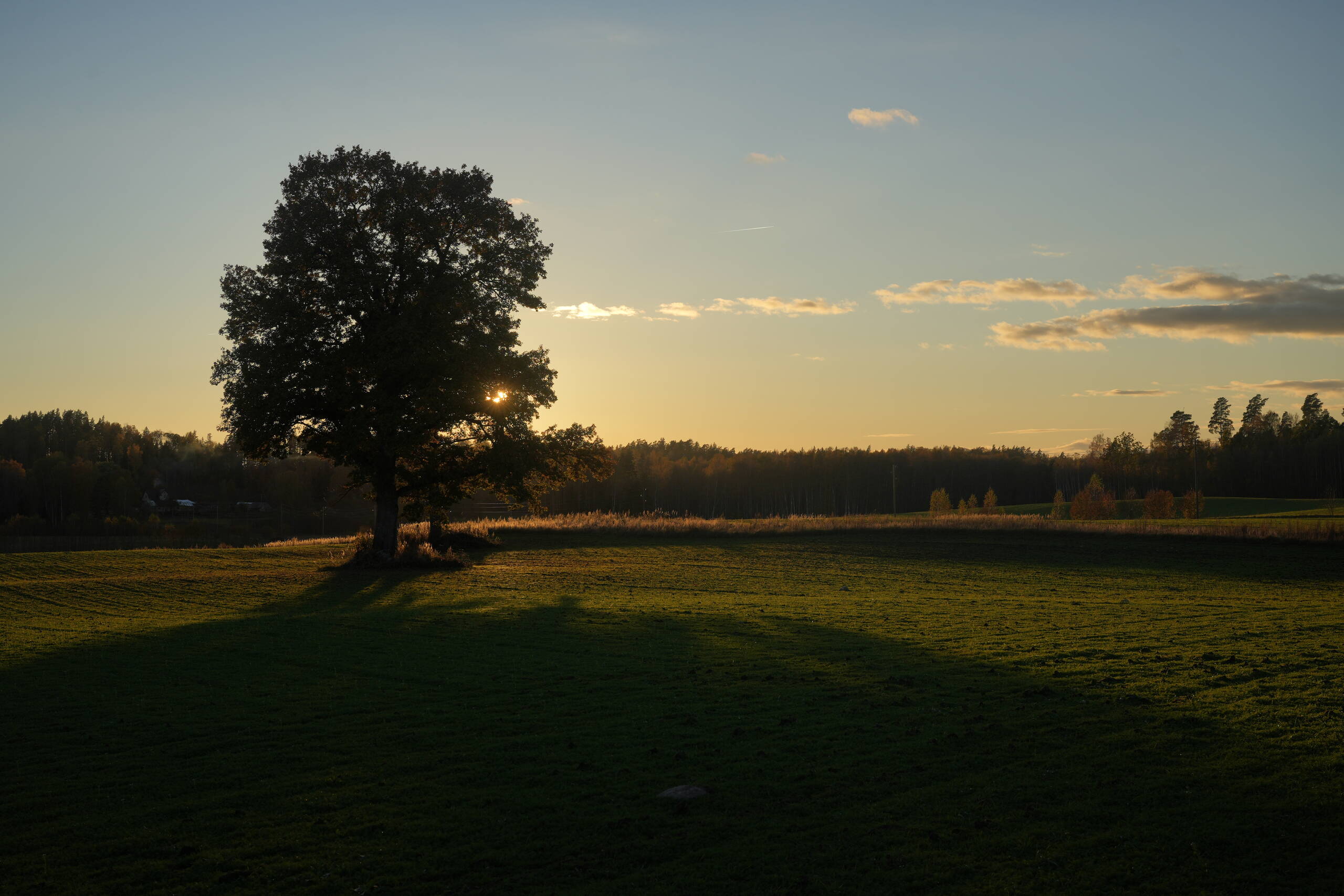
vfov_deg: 28.7
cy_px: 448
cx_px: 672
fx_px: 1755
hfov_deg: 41.9
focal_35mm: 47
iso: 100
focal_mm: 47
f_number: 8
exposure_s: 1/400
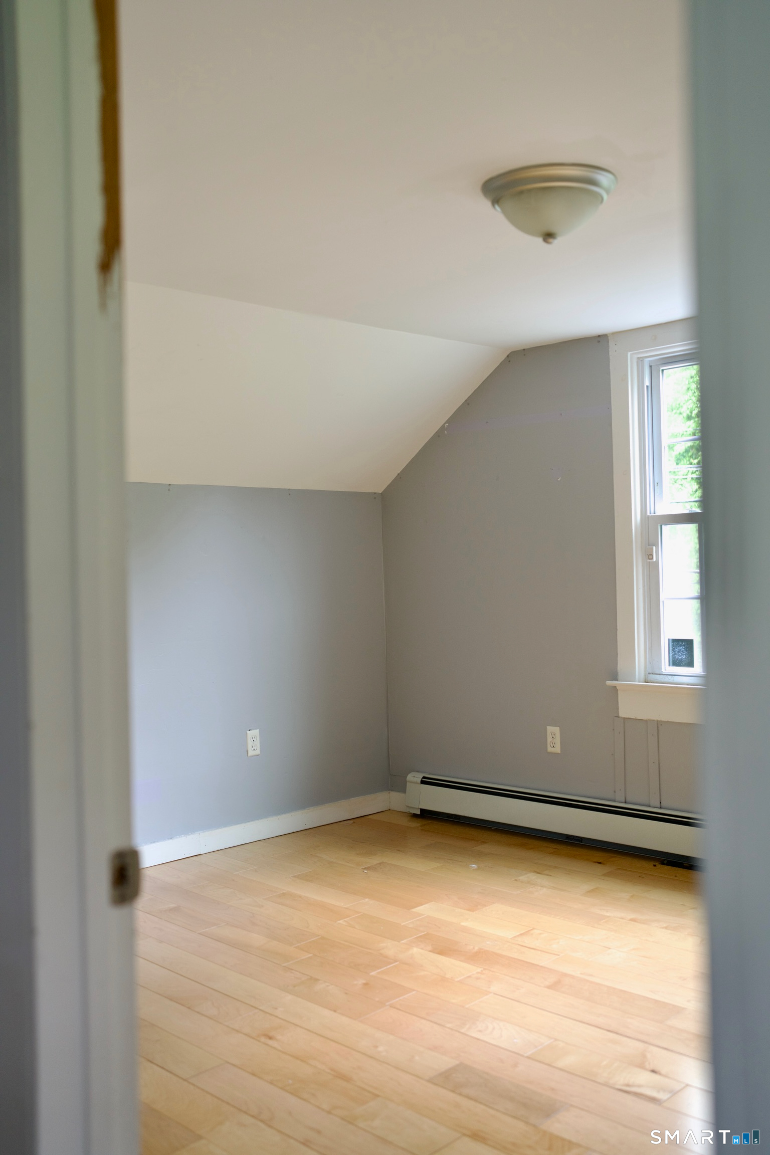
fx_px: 1123
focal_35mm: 35
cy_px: 578
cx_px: 385
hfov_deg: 37.9
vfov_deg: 54.4
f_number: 2.5
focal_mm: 35
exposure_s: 1/60
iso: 160
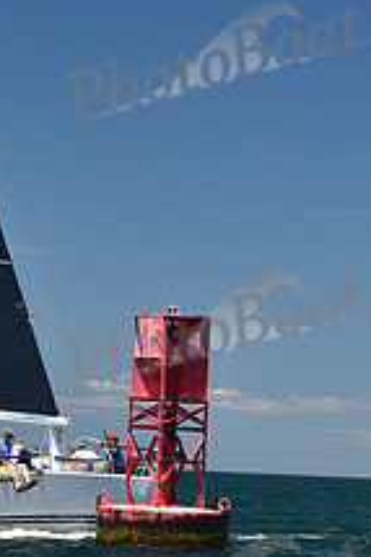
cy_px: 228
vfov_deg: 9.5
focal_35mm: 216
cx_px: -66
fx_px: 3344
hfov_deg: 6.3
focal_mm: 80
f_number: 5
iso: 250
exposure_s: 1/800
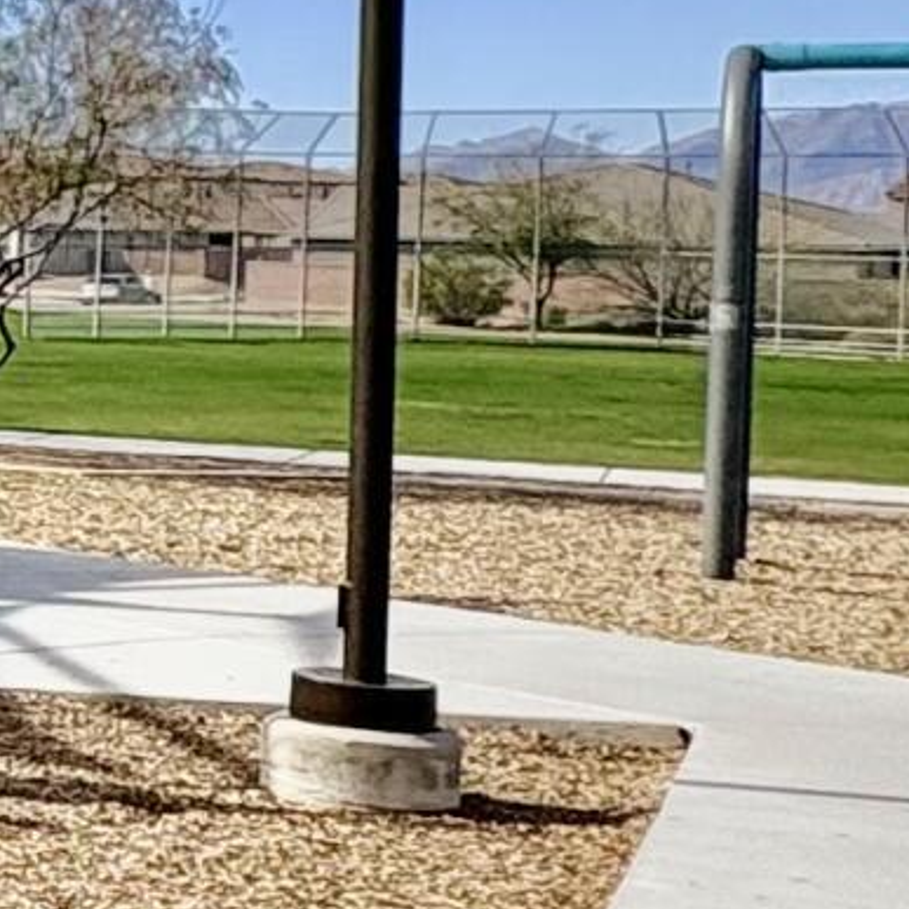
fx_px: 2852
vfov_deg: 18.0
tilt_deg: -1.3
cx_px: -1778
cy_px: 244
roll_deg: -0.2
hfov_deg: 11.4
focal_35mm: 96
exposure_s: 1/1927
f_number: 2.2
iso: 40
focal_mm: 2.22
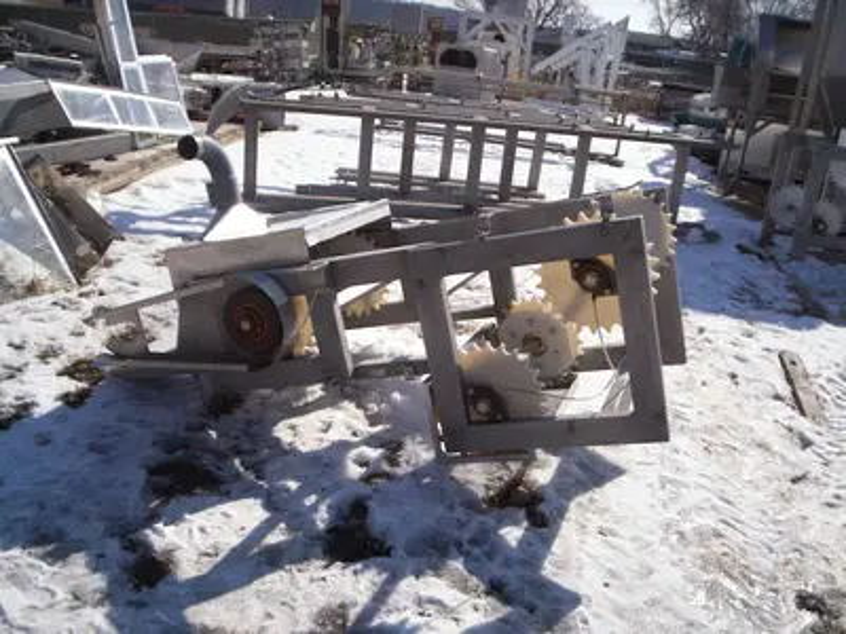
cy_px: 317
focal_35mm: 36
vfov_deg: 39.7
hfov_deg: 51.4
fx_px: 880
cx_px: 423
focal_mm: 5.9
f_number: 4.5
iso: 100
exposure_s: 1/1242
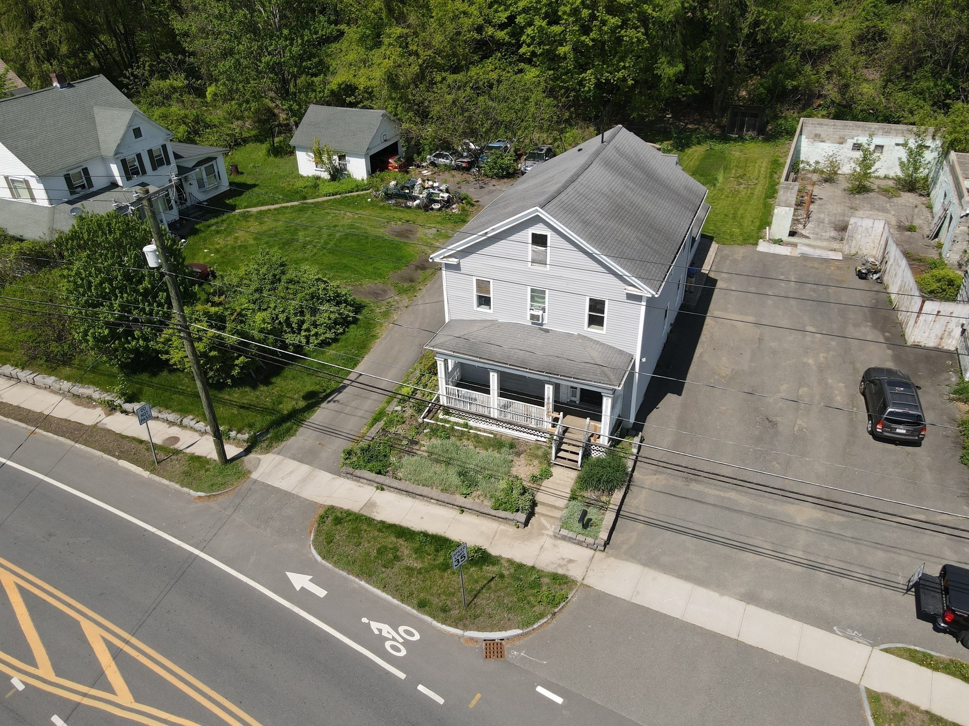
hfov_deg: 71.6
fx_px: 672
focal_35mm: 24
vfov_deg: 56.8
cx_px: 484
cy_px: 363
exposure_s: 1/800
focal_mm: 4.5
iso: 100
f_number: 2.8
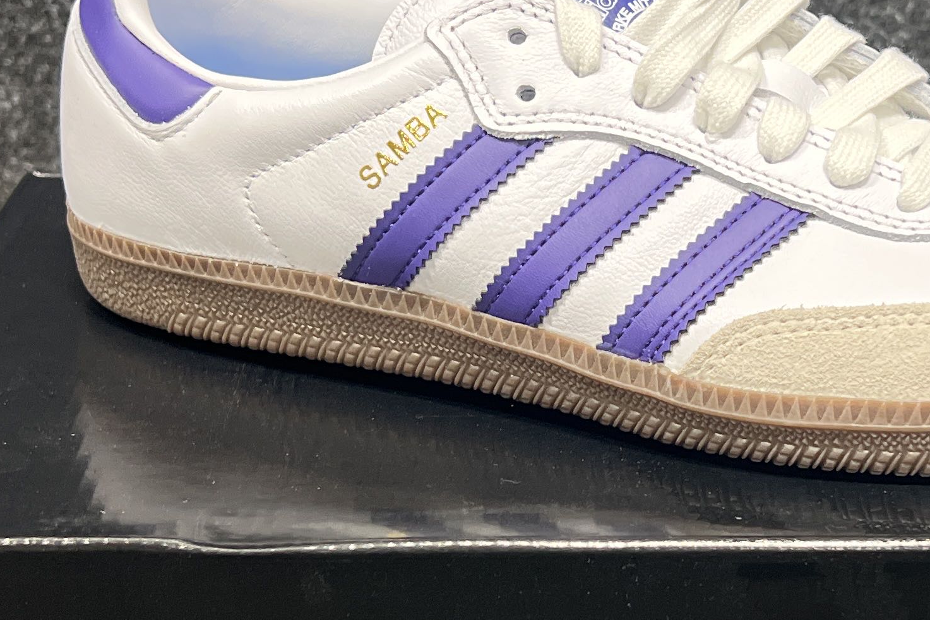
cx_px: 641
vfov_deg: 18.3
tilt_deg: -27.9
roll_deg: -1.5
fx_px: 1912
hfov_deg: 27.1
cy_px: 443
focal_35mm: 74
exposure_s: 1/60
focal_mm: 5.7
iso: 320
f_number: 1.5
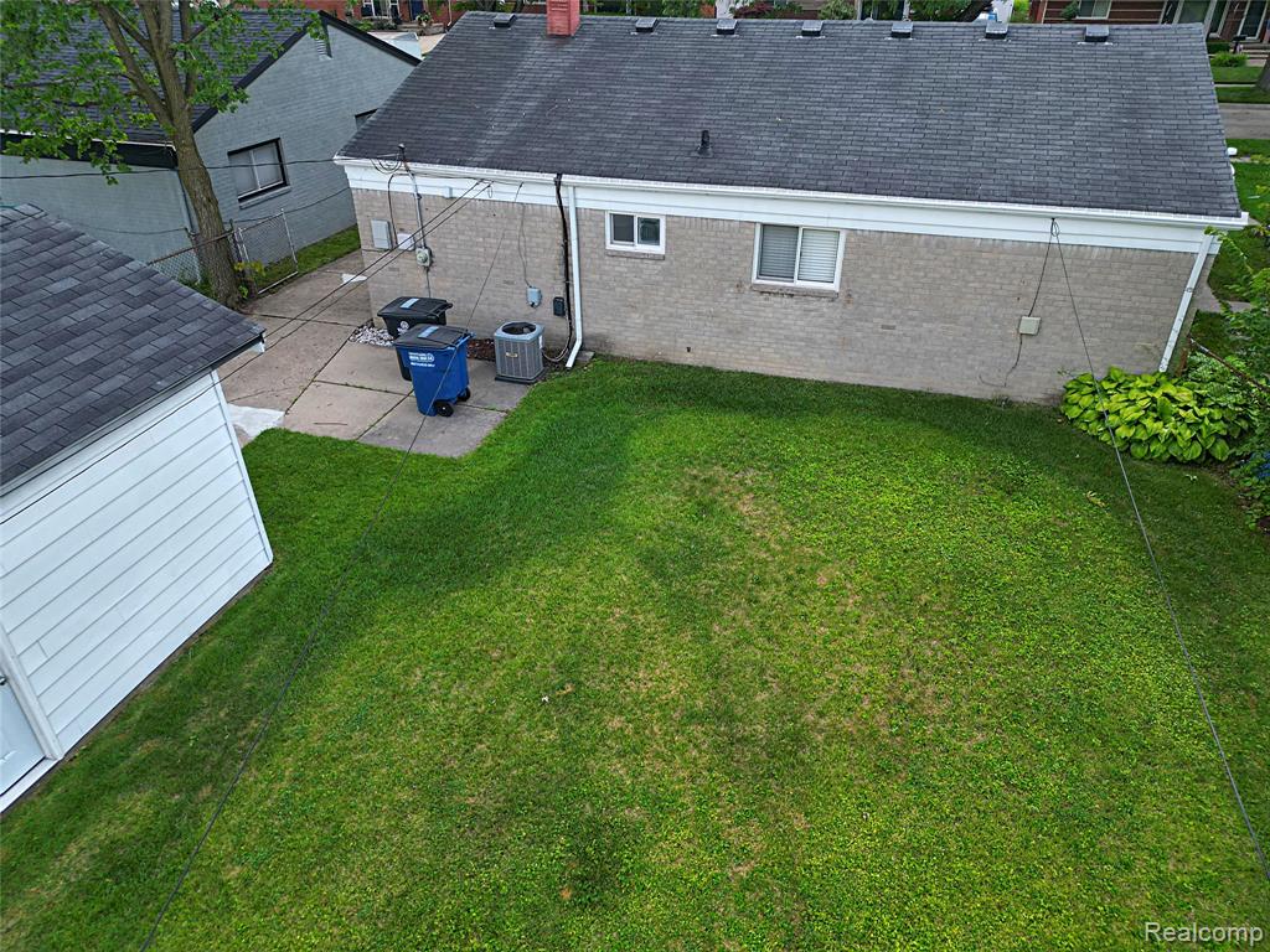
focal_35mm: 24
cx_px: 635
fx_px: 881
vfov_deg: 56.8
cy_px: 476
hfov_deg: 71.6
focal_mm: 6.7
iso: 130
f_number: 1.7
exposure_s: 1/725
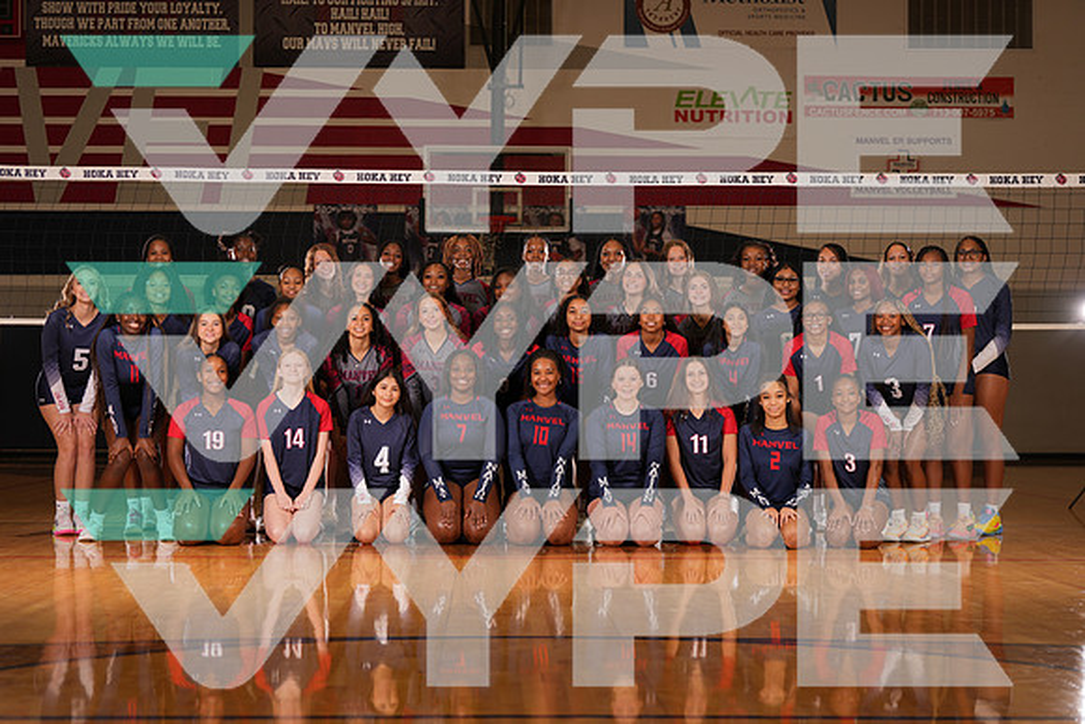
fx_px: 2110
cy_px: 362
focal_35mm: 70
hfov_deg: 28.8
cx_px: 542
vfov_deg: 19.5
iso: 100
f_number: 2.8
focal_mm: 70
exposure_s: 1/100
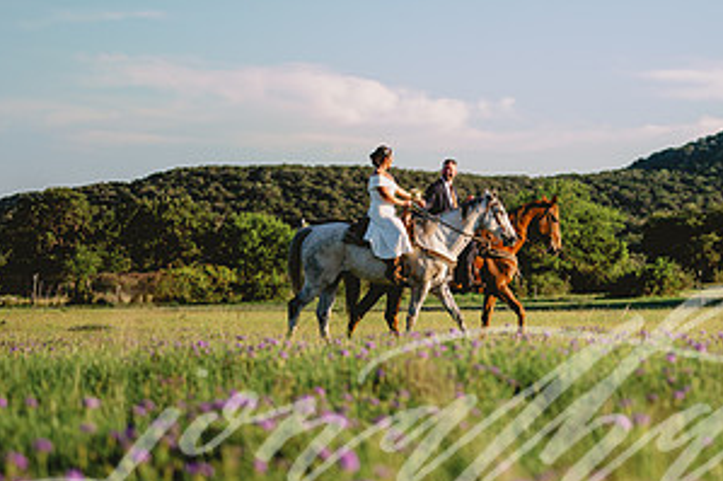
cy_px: 150
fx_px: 1947
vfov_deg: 14.1
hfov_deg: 20.7
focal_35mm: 97
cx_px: 597
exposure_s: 1/3200
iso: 80
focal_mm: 50
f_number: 2
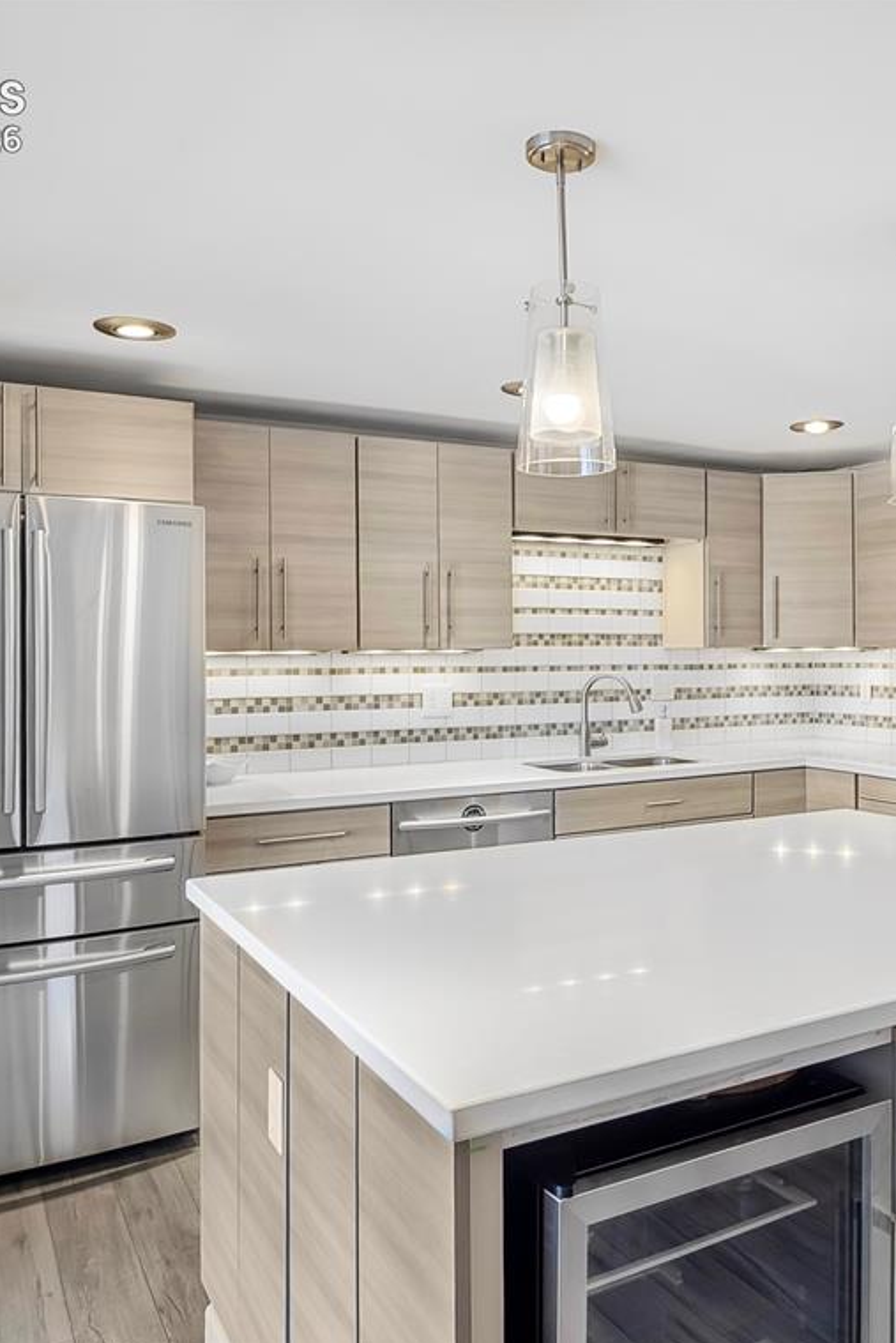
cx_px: 585
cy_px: 674
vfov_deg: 65.5
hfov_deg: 45.8
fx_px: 1045
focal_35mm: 28
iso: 200
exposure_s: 1/1.25
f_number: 9
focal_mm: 10
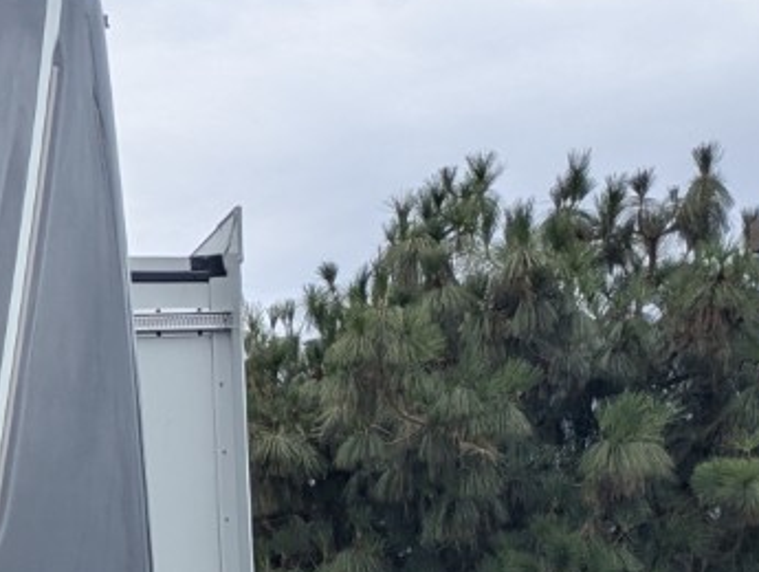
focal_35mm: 97
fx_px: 2131
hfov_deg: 16.8
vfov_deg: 14.4
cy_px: 807
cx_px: -595
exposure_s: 1/2309
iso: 47
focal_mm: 6.81
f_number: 1.85
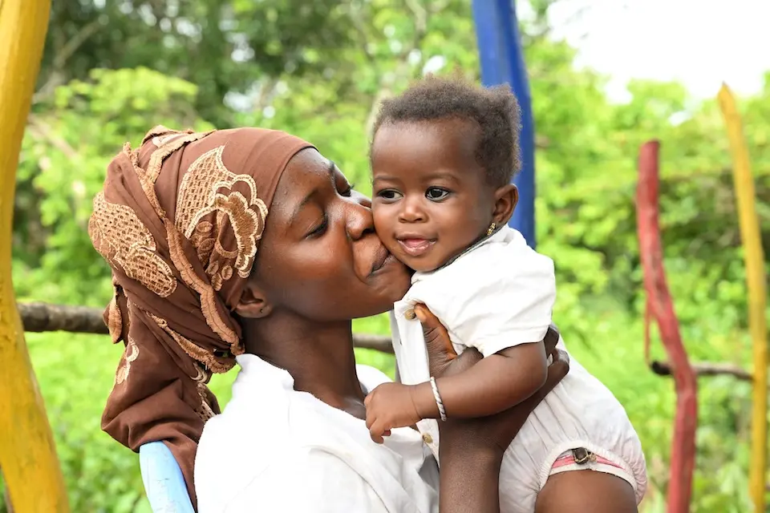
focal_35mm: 70
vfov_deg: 19.5
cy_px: 256
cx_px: 385
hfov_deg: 28.8
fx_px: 1497
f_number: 7.1
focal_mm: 70
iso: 1400
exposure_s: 1/640
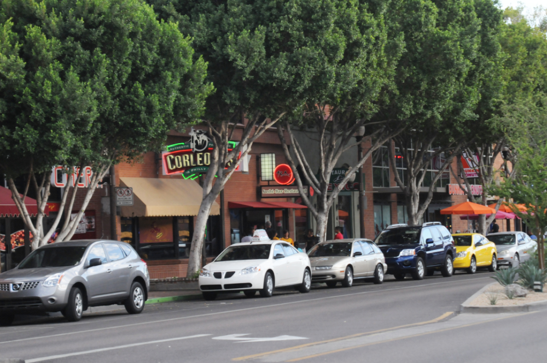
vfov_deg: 11.1
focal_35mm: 123
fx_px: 1866
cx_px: 274
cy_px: 182
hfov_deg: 16.7
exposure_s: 1/320
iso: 800
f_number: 7.1
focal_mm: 82
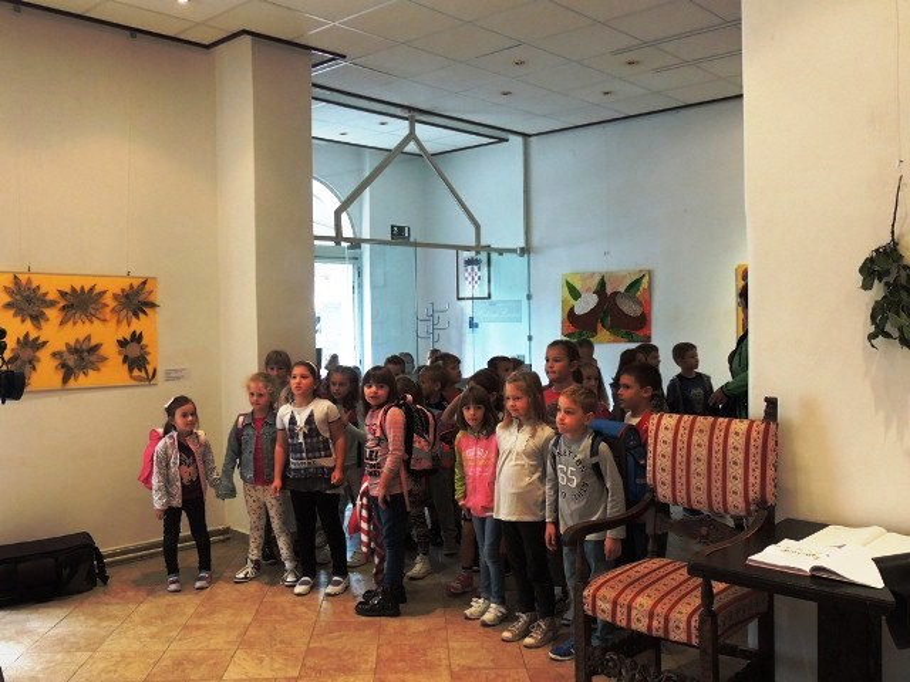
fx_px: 868
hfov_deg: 55.4
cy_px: 341
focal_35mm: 33
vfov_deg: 42.9
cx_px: 455
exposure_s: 1/50
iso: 360
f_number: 3.2
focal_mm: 5.8
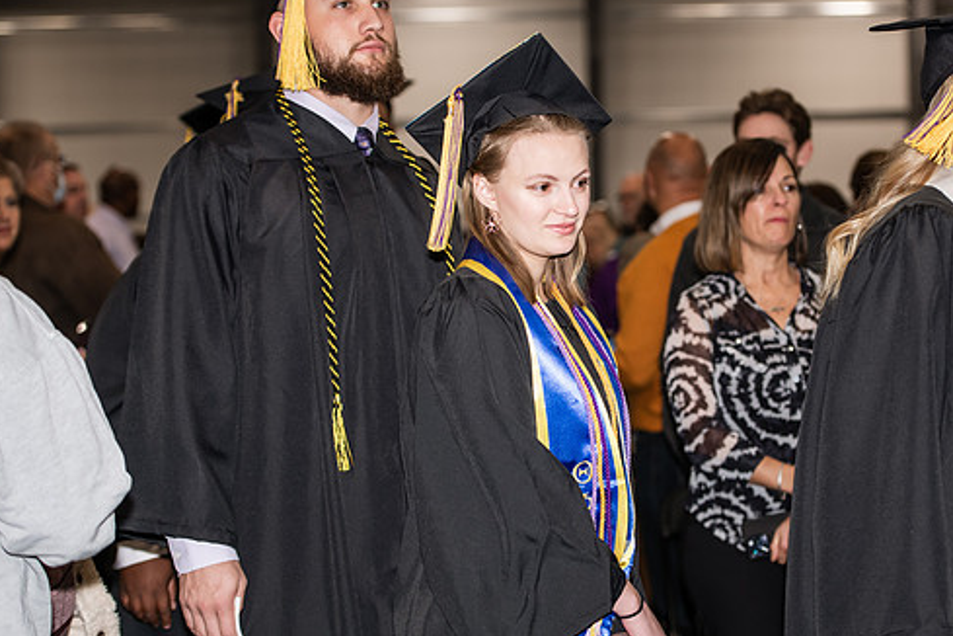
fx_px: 2356
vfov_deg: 15.4
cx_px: 552
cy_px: 301
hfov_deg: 22.8
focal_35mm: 89
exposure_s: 1/200
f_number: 3.2
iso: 500
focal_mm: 75
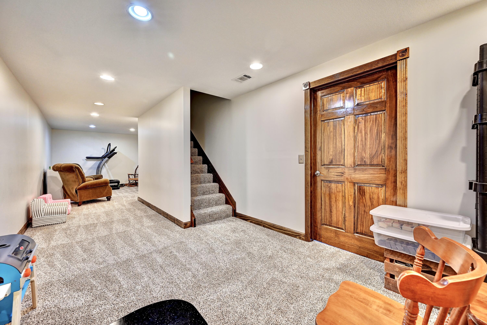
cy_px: 162
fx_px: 189
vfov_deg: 81.2
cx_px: 244
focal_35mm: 14
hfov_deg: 104.3
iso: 250
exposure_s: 1/2.5
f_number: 8
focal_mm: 14
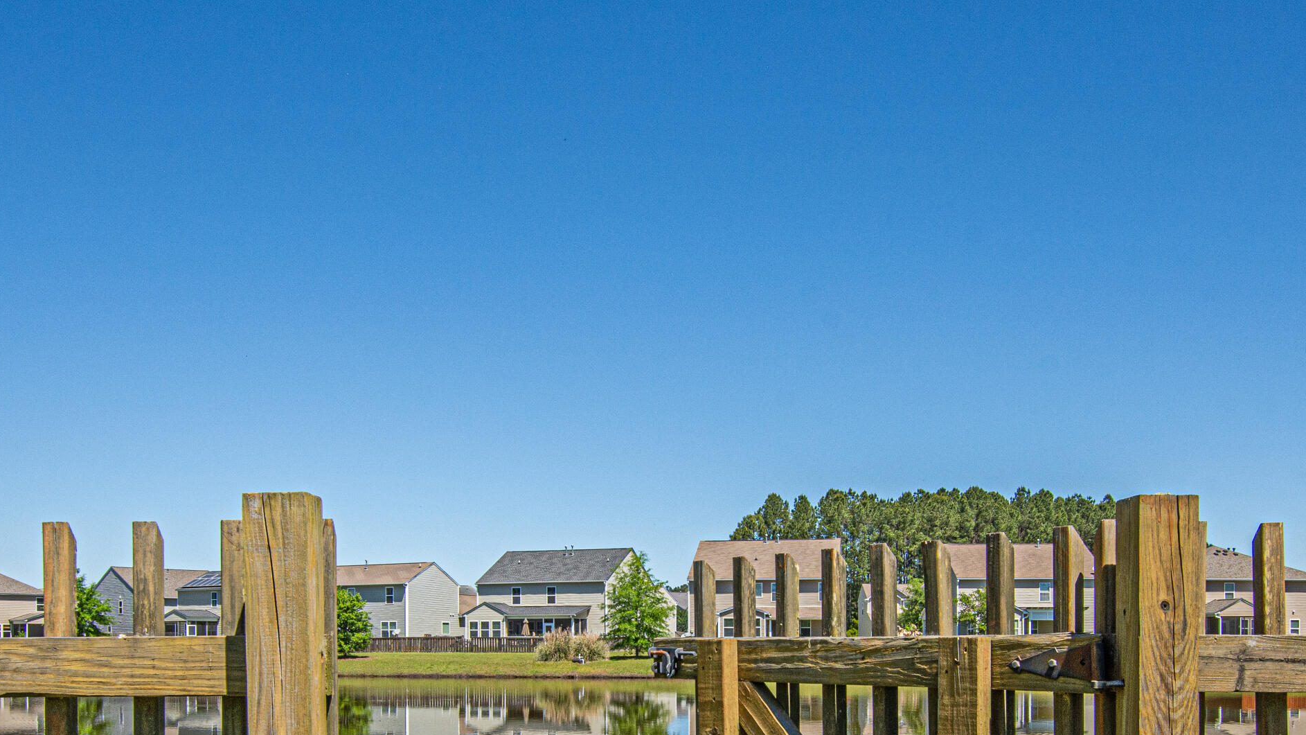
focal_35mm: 35
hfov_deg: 56.6
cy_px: 648
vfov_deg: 32.2
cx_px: 666
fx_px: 1212
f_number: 10
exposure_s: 1/400
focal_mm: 14
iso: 200
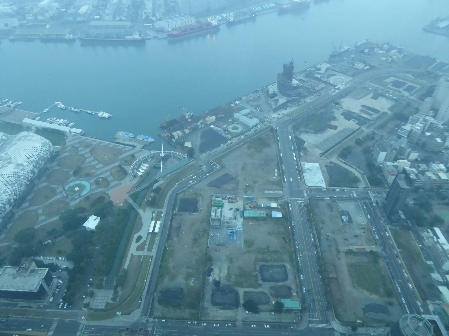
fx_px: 324
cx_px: 224
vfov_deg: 54.9
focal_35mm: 25
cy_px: 168
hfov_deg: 69.4
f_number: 3.3
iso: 400
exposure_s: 1/30
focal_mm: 4.3
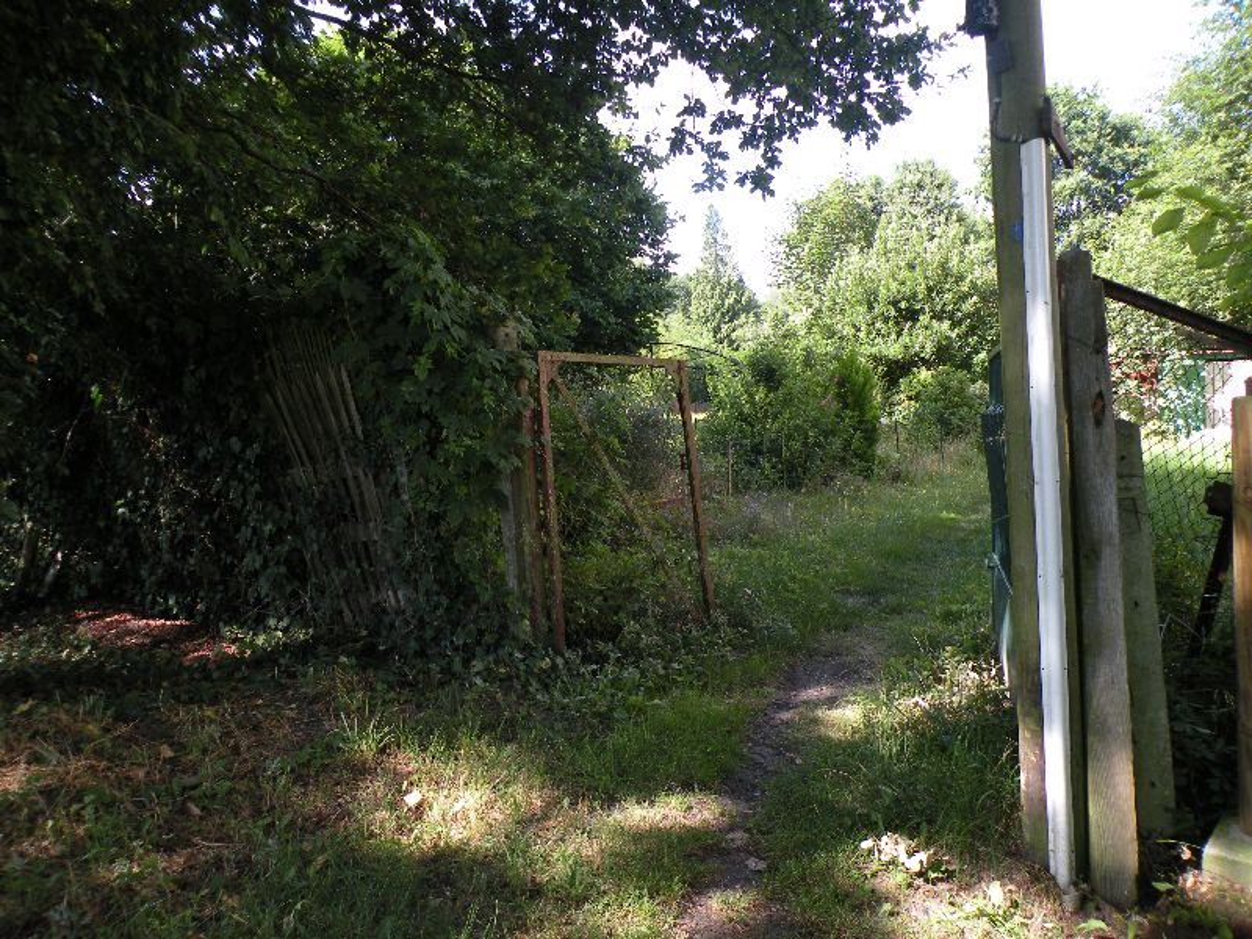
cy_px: 470
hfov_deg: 65.3
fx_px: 977
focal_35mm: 27
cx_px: 626
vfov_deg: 51.4
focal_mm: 4.7
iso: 100
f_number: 2.8
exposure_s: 1/250
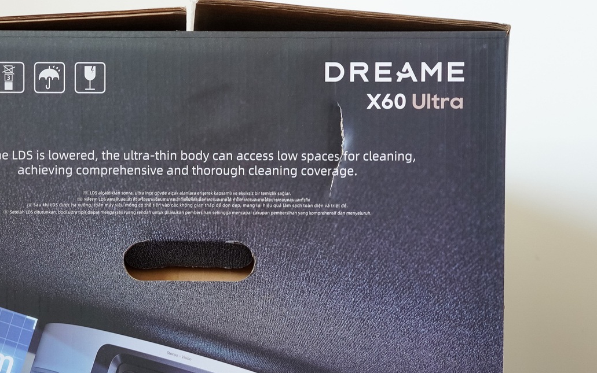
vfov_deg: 15.1
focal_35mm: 86
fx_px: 1395
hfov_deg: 24.0
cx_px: 166
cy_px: 341
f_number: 2.8
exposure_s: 1/50
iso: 320
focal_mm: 28.9
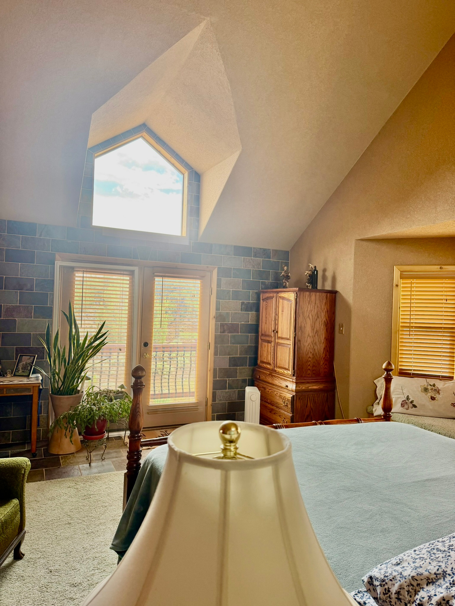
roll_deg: -2.9
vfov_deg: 71.6
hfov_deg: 56.8
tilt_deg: +0.9
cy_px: 303
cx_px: 228
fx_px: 421
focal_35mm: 24
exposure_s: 1/121
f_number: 1.78
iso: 125
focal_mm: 6.76
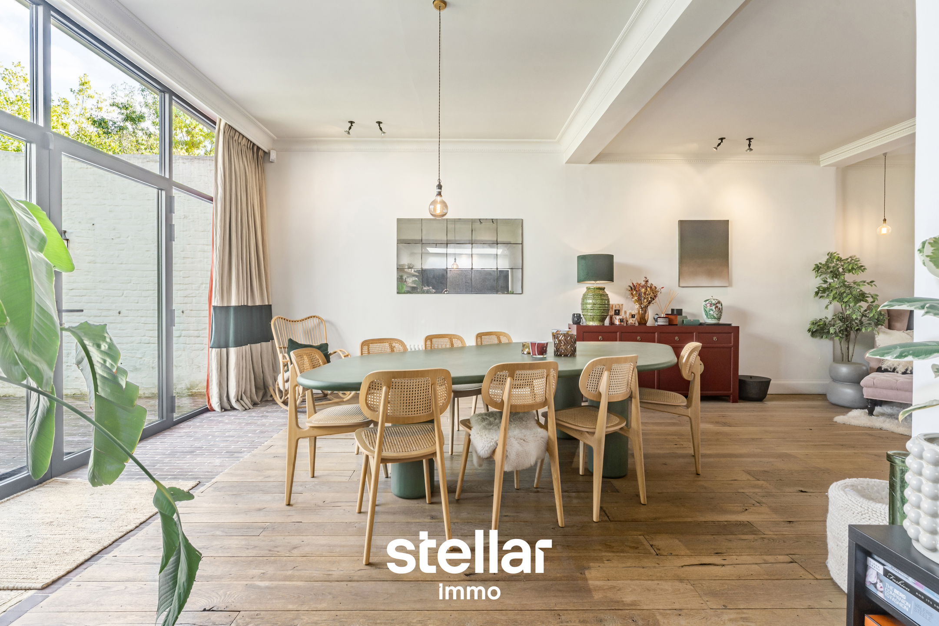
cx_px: 470
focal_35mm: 17
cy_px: 313
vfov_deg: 71.4
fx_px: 435
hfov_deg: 94.3
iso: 250
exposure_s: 1/125
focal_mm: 16.7
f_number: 11
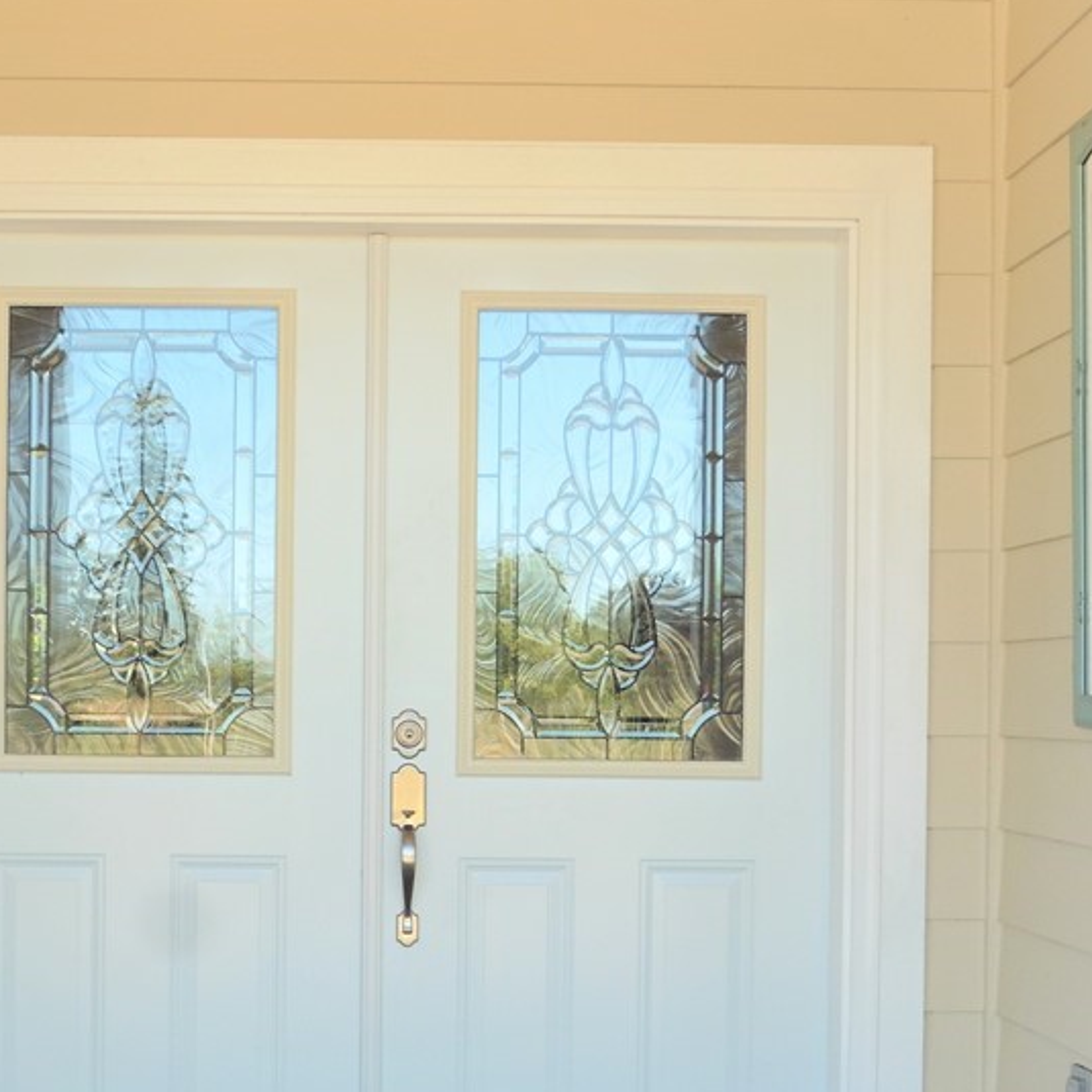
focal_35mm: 66
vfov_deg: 26.0
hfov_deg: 26.0
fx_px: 2356
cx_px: 380
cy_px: 706
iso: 100
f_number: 5
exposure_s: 1/100
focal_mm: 6.9
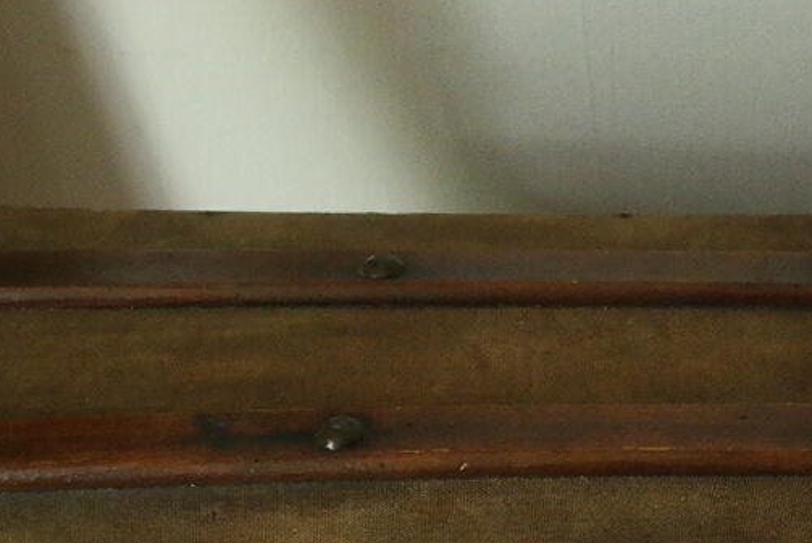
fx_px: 2324
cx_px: 880
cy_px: 682
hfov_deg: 19.1
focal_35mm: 103
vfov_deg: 12.9
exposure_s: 1/30
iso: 1600
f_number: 5.6
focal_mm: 20
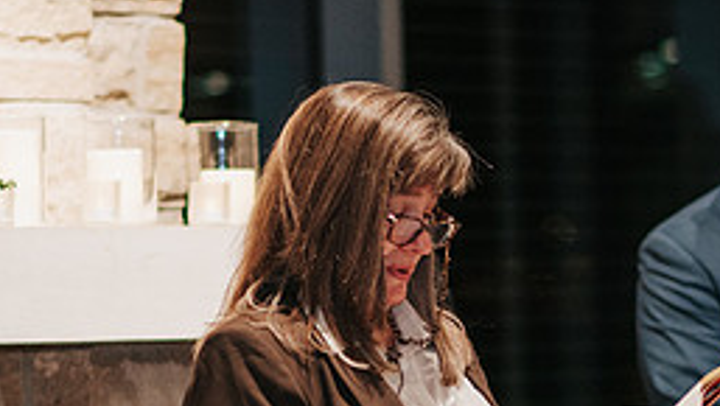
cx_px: 406
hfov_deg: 7.2
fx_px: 5751
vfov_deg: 4.0
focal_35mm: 301
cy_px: 435
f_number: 1.8
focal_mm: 85
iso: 800
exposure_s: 1/160
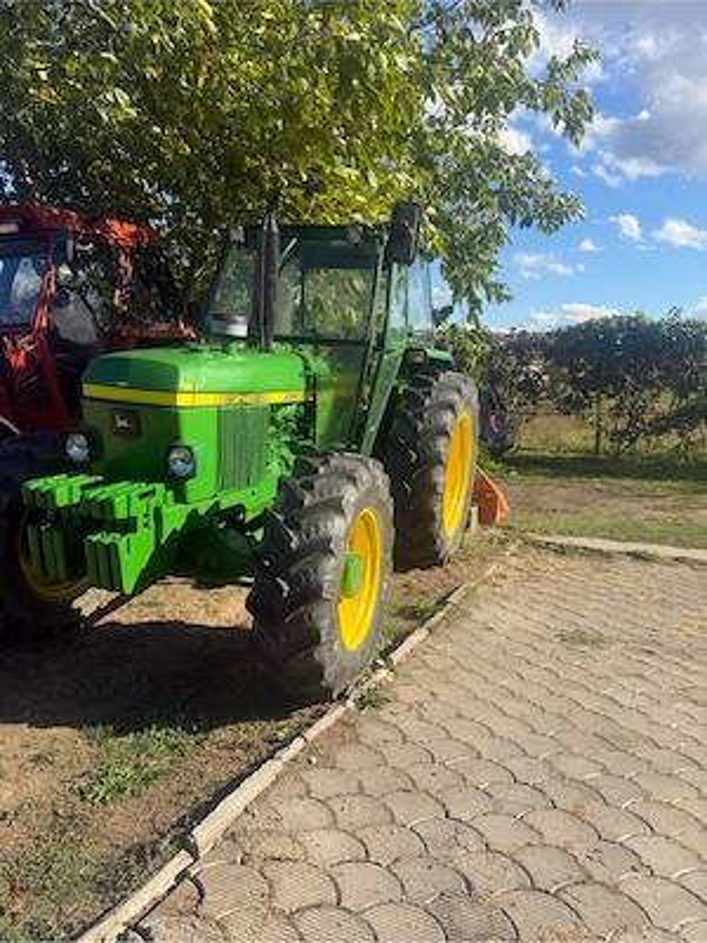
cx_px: 354
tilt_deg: -9.0
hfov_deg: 56.8
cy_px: 472
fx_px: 654
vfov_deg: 71.6
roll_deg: -0.8
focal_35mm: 24
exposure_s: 1/2611
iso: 80
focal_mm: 6.76
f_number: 1.78
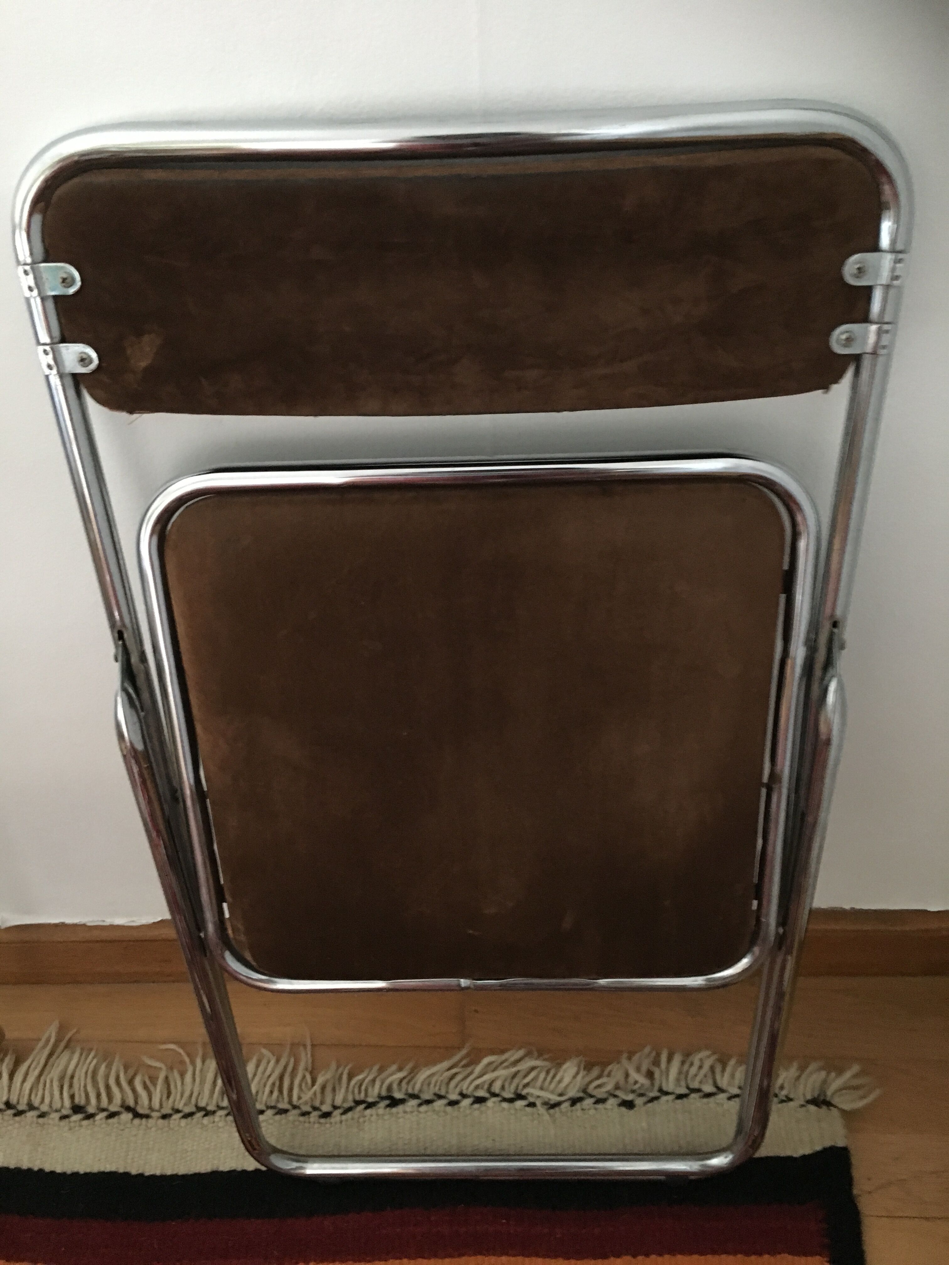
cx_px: 474
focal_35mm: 29
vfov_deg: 61.7
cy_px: 632
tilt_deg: -46.2
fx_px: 1060
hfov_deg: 48.2
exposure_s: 1/17
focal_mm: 4.15
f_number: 2.2
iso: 400
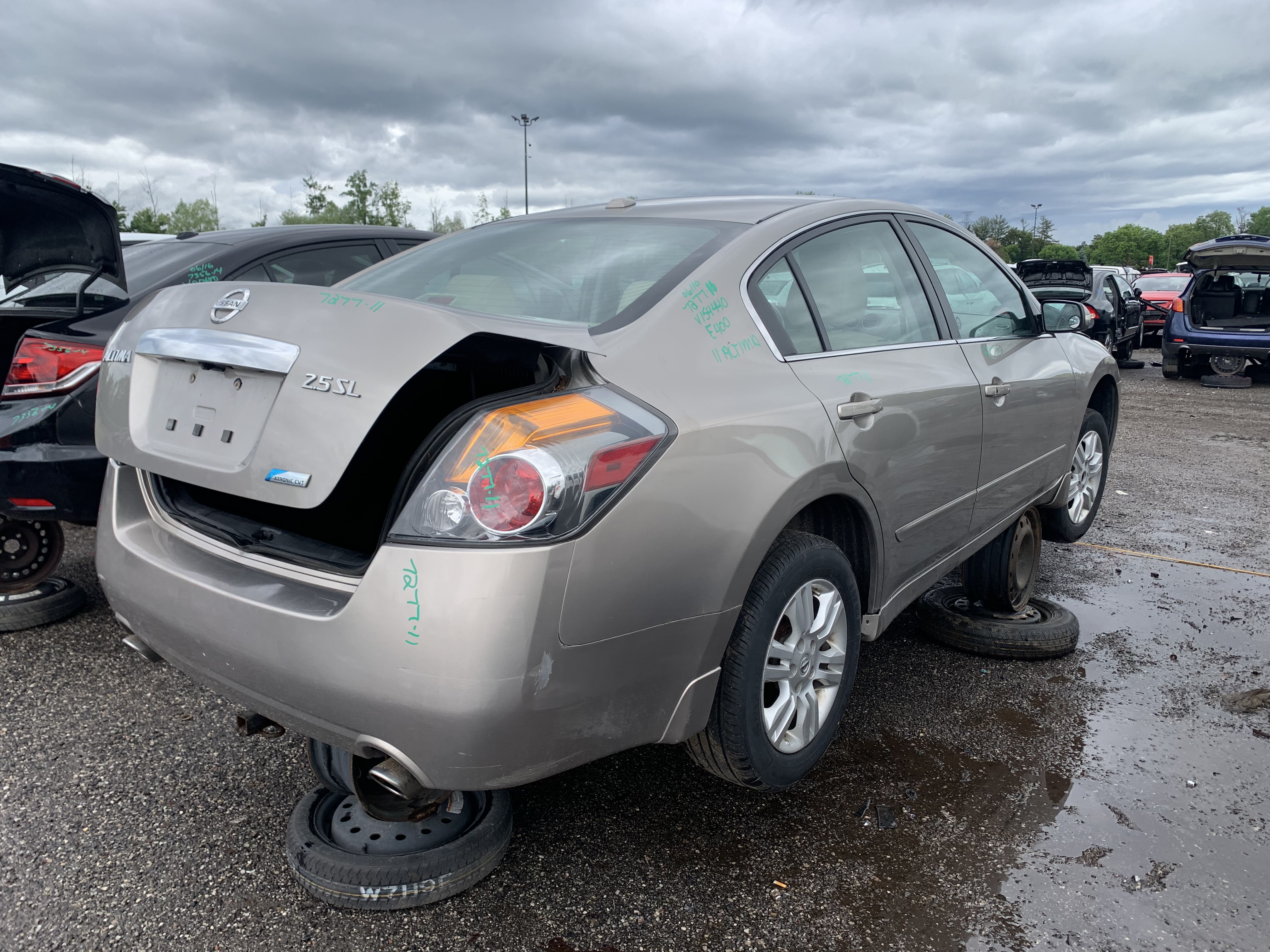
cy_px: 476
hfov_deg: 67.3
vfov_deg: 53.1
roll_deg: -0.3
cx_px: 635
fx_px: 954
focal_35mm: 26
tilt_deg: -11.1
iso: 25
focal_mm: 4.25
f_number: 1.8
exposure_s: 1/647
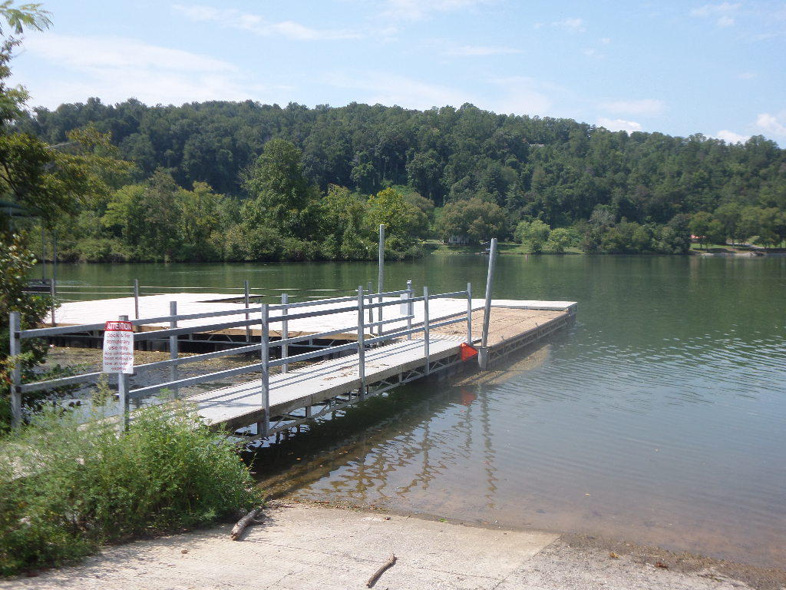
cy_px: 295
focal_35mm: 37
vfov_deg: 38.7
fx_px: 840
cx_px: 393
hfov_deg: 50.1
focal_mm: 6.7
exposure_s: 1/750
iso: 80
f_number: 3.7
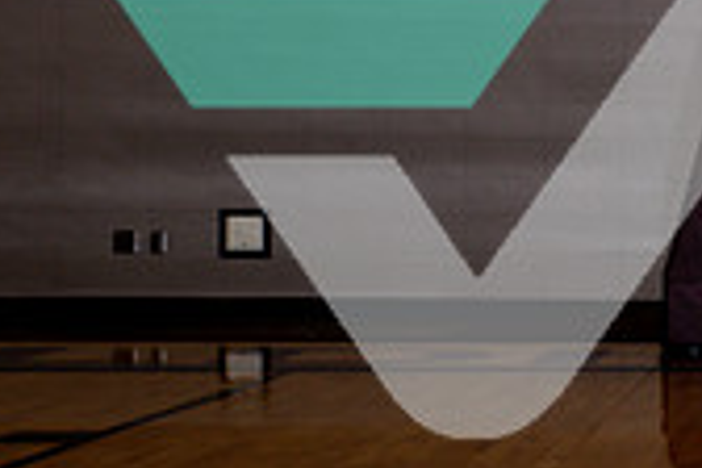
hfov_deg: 13.6
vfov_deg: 9.9
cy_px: 215
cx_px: 1178
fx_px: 2691
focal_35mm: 138
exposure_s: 1/160
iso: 400
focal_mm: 40
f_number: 6.3
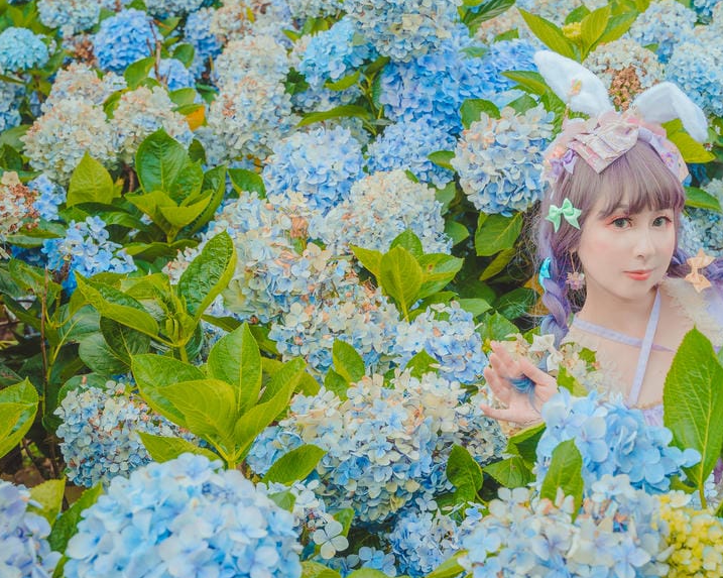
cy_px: 297
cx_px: 557
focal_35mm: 55
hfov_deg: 33.4
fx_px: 1176
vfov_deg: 27.6
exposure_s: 1/200
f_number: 5.6
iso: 250
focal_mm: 35
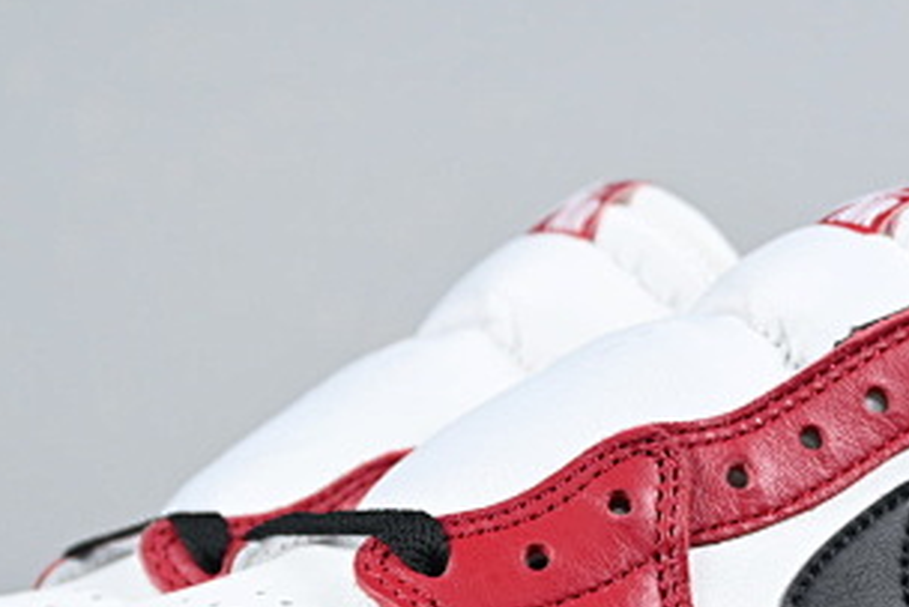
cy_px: 423
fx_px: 3385
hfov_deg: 15.3
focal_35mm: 134
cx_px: 556
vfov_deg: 10.2
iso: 560
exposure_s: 1/125
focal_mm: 34
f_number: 5
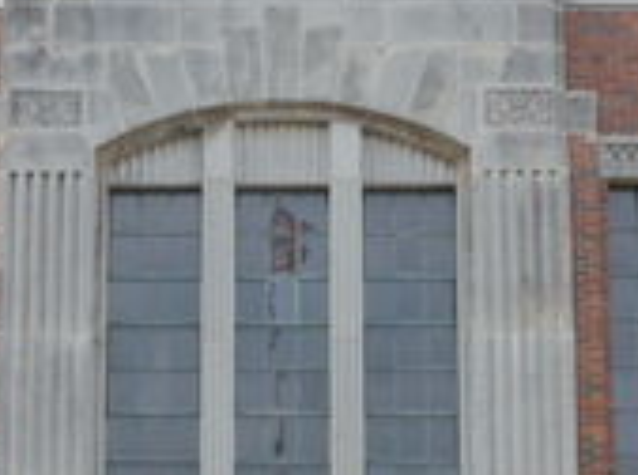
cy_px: 458
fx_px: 2373
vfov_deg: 11.3
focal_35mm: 129
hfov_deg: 15.3
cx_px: 245
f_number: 14
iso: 1000
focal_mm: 21
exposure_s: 1/400
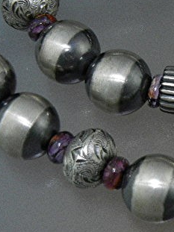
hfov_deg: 10.3
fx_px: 939
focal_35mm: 140
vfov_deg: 14.1
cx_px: 235
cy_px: 86
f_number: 8.2
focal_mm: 12.2
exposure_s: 1/30
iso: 800
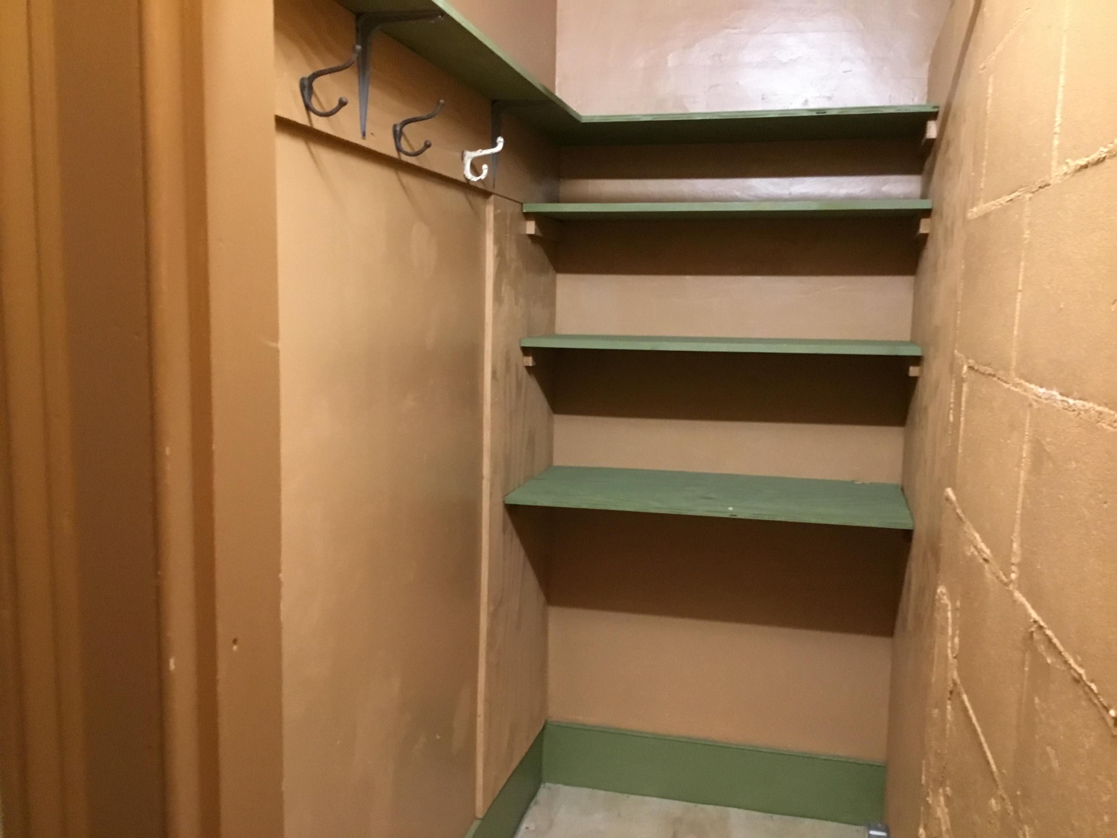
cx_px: 558
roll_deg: -0.5
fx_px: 1000
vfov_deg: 45.4
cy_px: 419
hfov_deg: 58.4
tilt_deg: -6.9
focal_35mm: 31
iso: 250
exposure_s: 1/15
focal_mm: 3.3
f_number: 2.4
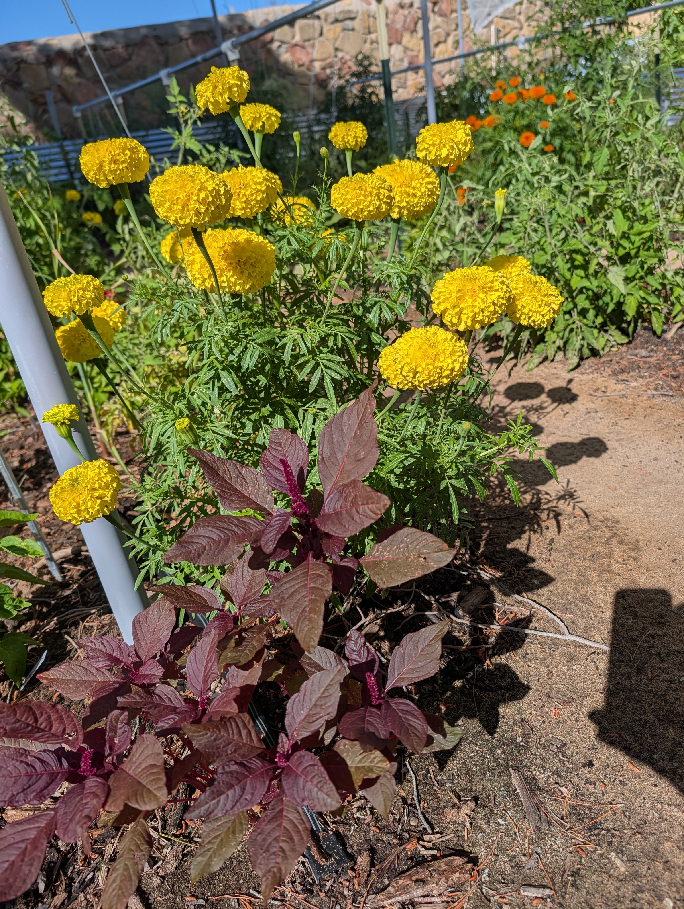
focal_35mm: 24
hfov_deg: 56.9
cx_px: 342
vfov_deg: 71.5
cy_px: 454
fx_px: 631
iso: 21
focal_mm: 6.9
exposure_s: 1/2193
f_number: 1.68
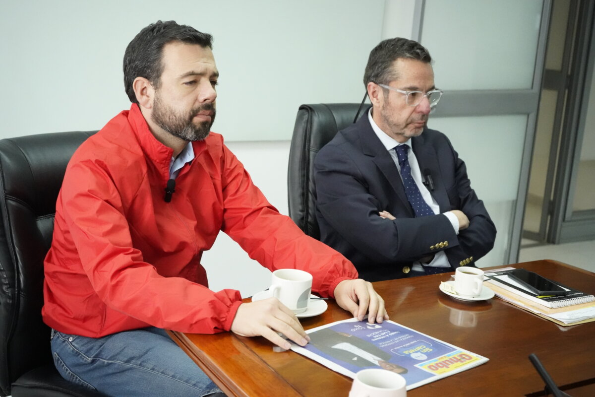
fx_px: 925
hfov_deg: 35.6
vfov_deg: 24.2
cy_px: 198
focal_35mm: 56
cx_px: 298
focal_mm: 56
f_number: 5.6
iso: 20000
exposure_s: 1/1250
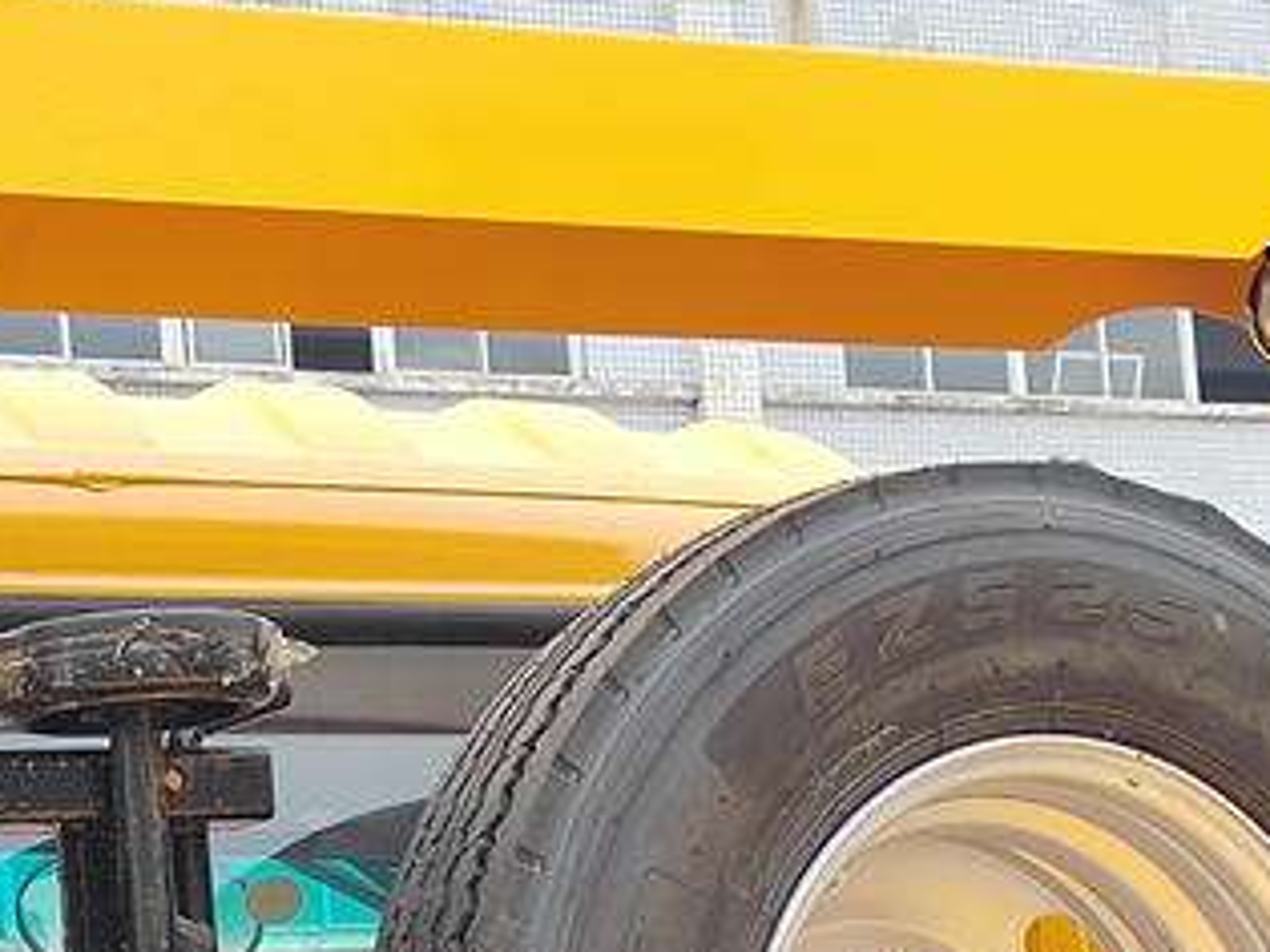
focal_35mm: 108
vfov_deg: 13.1
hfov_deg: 17.8
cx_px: 52
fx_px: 3961
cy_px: 1299
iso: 108
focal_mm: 5.52
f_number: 1.9
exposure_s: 1/100
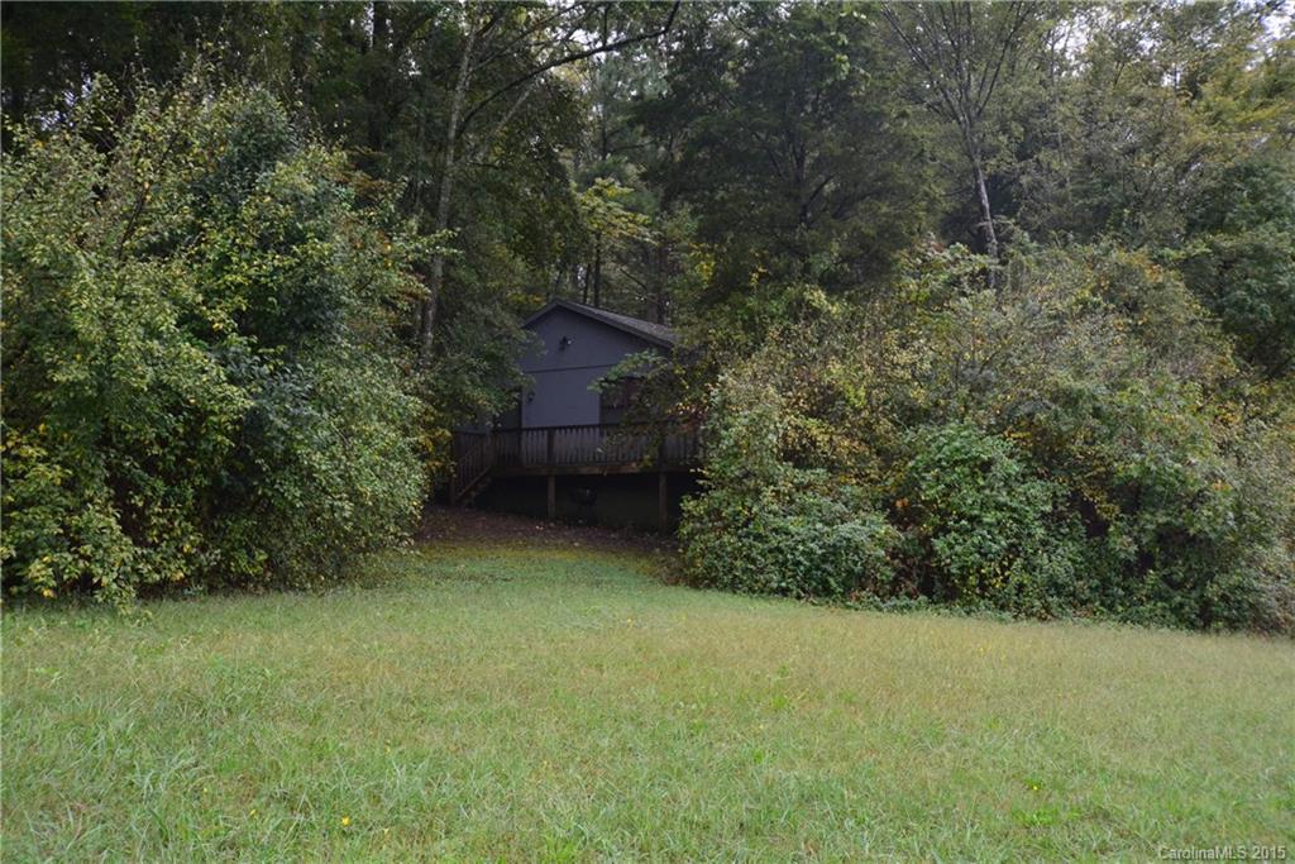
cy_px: 432
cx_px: 648
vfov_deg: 36.9
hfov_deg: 53.1
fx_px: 1295
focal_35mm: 36
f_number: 10
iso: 1600
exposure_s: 1/320
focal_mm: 24
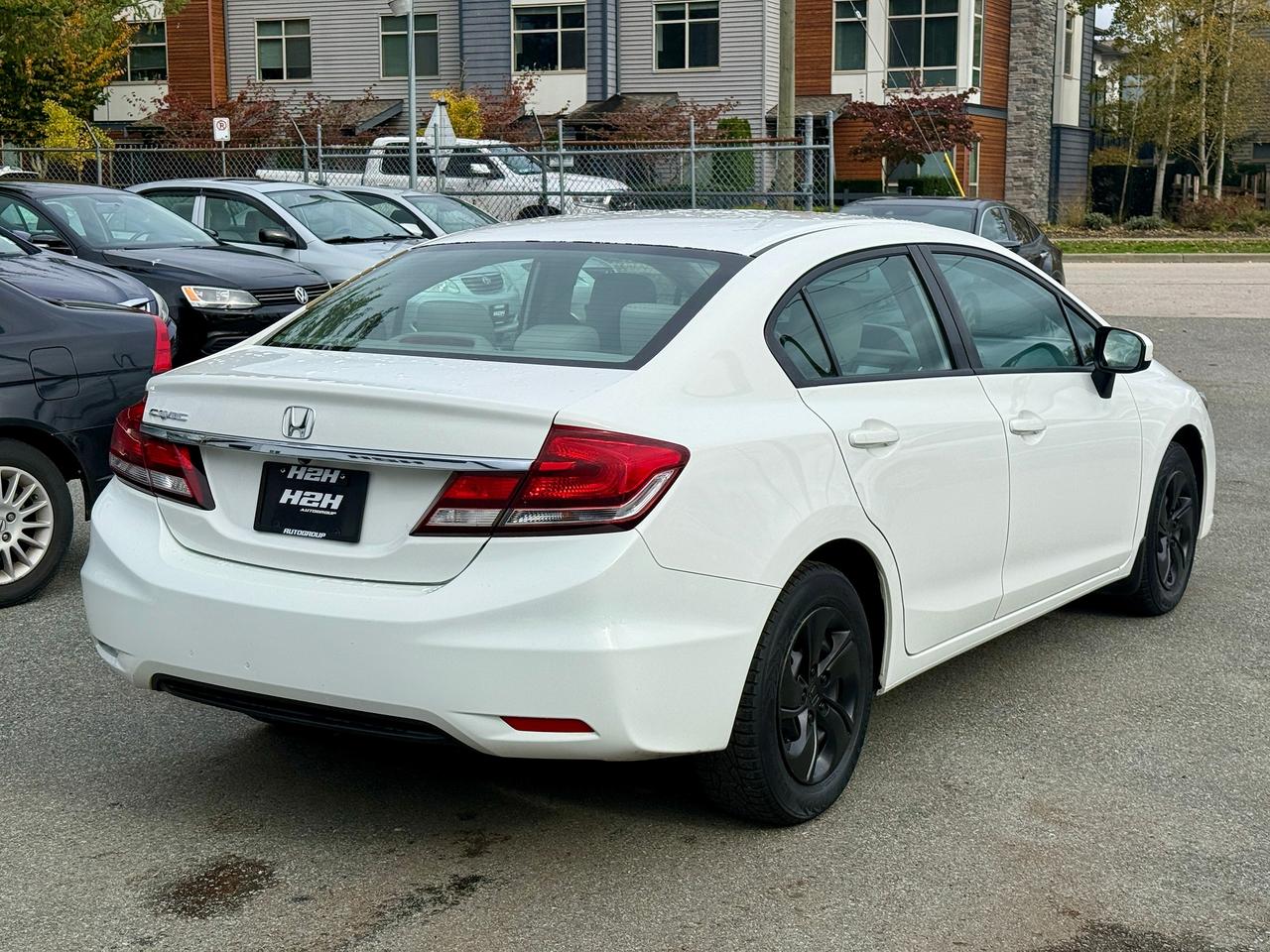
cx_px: 635
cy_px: 476
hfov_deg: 39.7
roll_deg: +0.4
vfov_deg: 30.3
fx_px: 1761
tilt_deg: -7.1
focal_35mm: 48
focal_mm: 6.76
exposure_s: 1/4878
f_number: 1.78
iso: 64
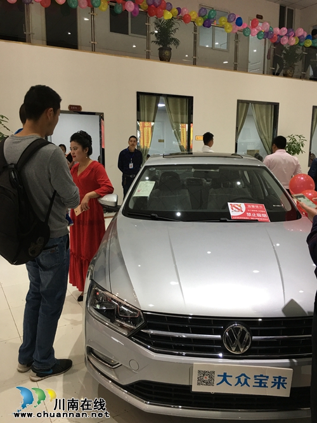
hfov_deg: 48.2
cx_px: 158
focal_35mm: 29
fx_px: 354
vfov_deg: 61.7
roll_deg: -0.6
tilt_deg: -9.2
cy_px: 212
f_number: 2.2
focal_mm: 4.15
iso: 50
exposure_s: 1/33
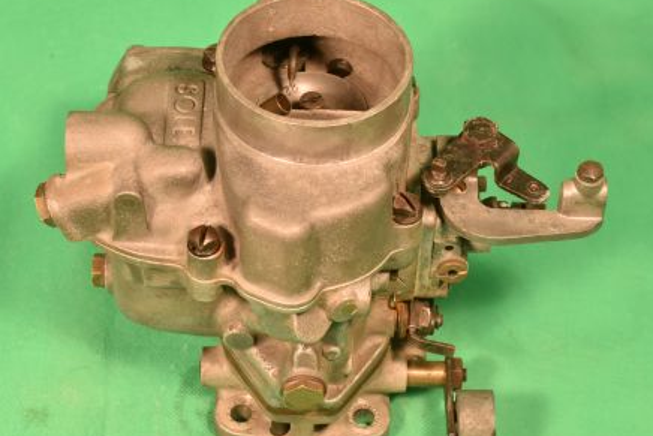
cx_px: 365
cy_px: 253
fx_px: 1796
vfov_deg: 13.8
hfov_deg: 20.6
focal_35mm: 99
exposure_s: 1/80
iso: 450
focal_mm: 48
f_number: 11
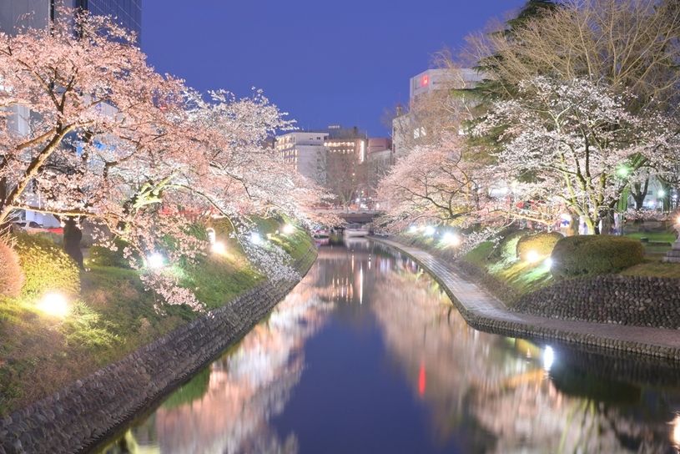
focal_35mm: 53
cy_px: 227
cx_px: 340
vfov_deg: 25.5
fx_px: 1001
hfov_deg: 37.5
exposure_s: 30
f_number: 14
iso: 64
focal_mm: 53
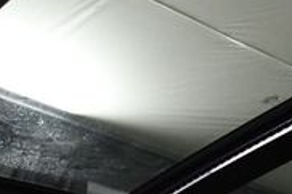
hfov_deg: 15.9
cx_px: 276
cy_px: 75
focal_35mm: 127
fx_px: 1029
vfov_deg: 10.8
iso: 2800
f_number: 3.5
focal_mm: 18
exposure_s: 1/125
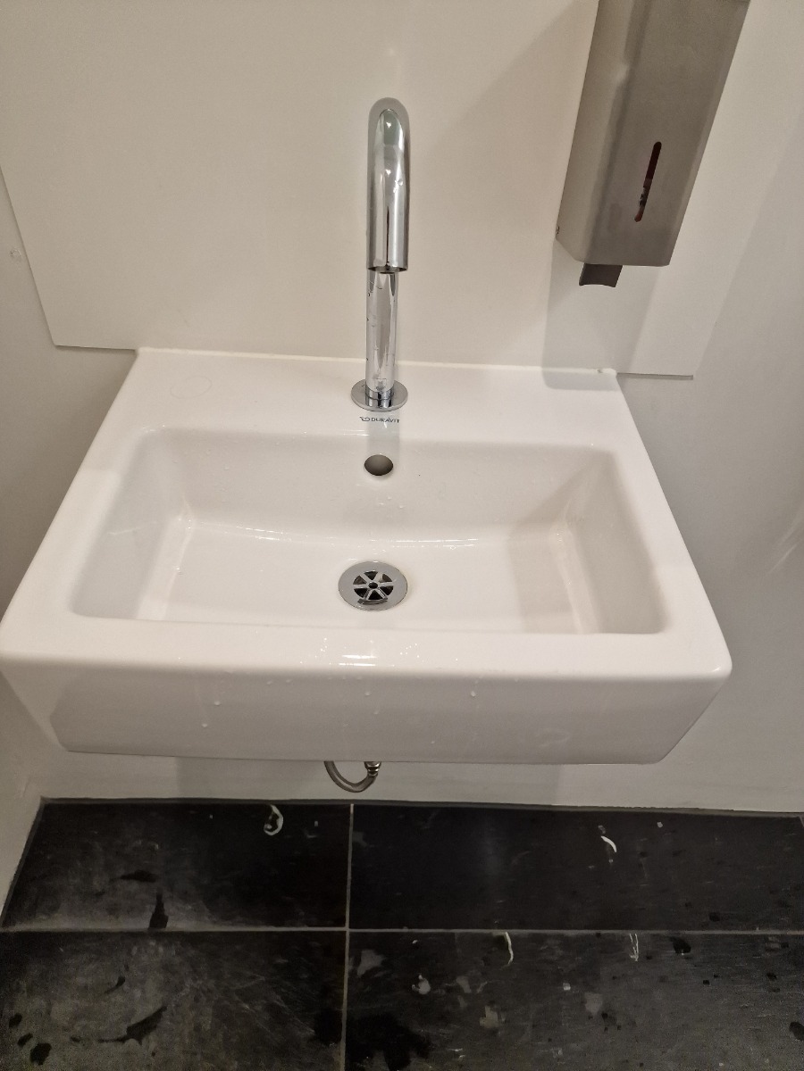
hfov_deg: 58.9
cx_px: 402
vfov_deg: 73.9
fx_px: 712
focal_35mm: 23
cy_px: 536
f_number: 1.8
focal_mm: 6.4
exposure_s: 1/100
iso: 250
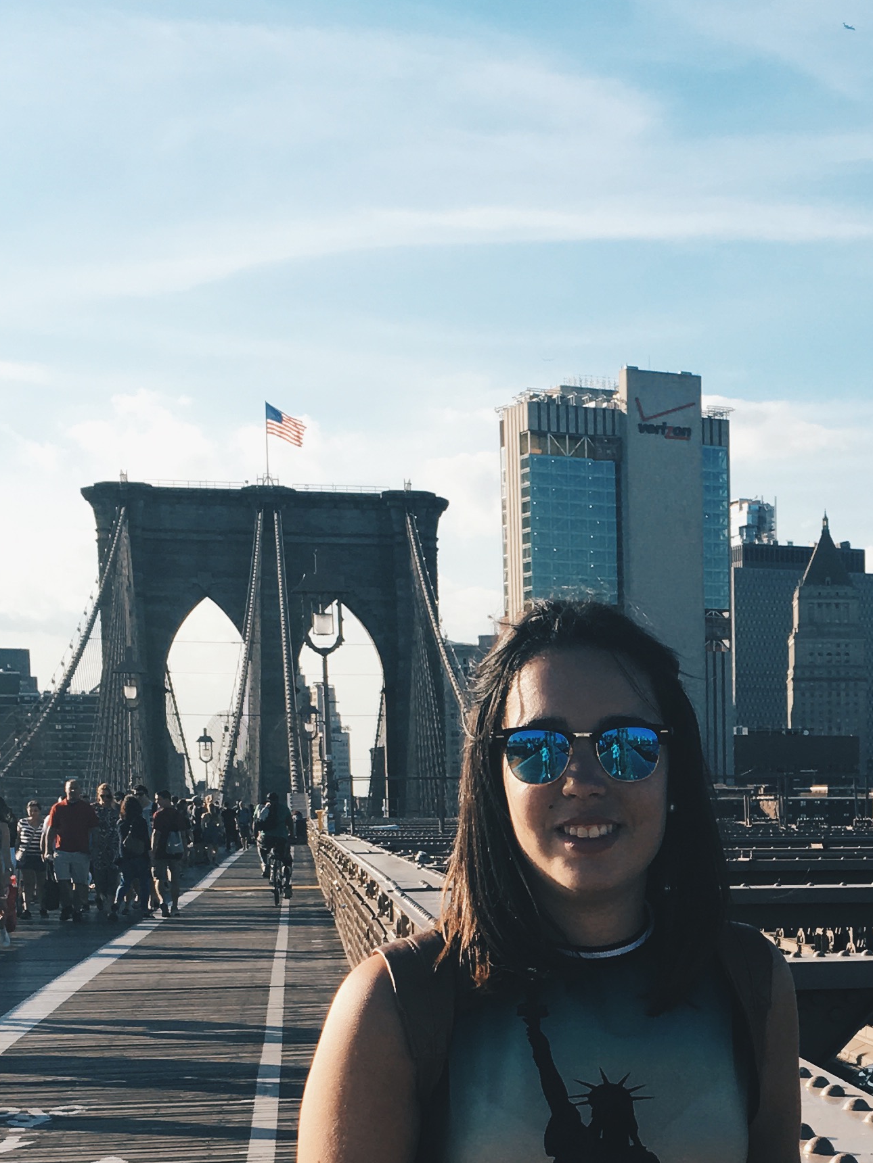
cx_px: 862
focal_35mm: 68
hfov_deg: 20.9
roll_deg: -0.1
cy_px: 1030
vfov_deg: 27.6
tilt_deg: -5.3
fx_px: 2287
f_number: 2.2
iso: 25
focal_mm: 4.15
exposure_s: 1/950
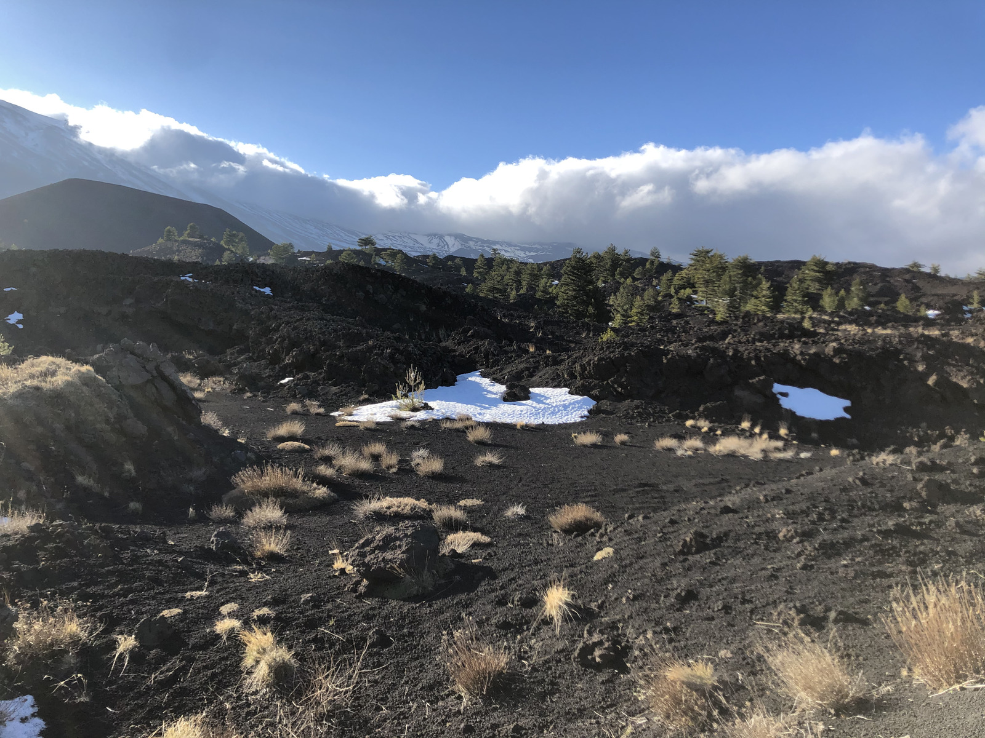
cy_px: 369
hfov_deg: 63.4
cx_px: 492
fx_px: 797
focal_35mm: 28
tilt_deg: +0.2
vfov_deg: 49.7
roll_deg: +0.6
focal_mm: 4
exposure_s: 1/1412
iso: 20
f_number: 1.8
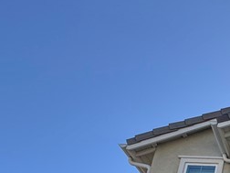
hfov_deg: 24.7
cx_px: 358
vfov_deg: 22.0
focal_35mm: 57
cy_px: 246
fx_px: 379
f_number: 2.2
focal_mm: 2.22
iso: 50
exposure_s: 1/993
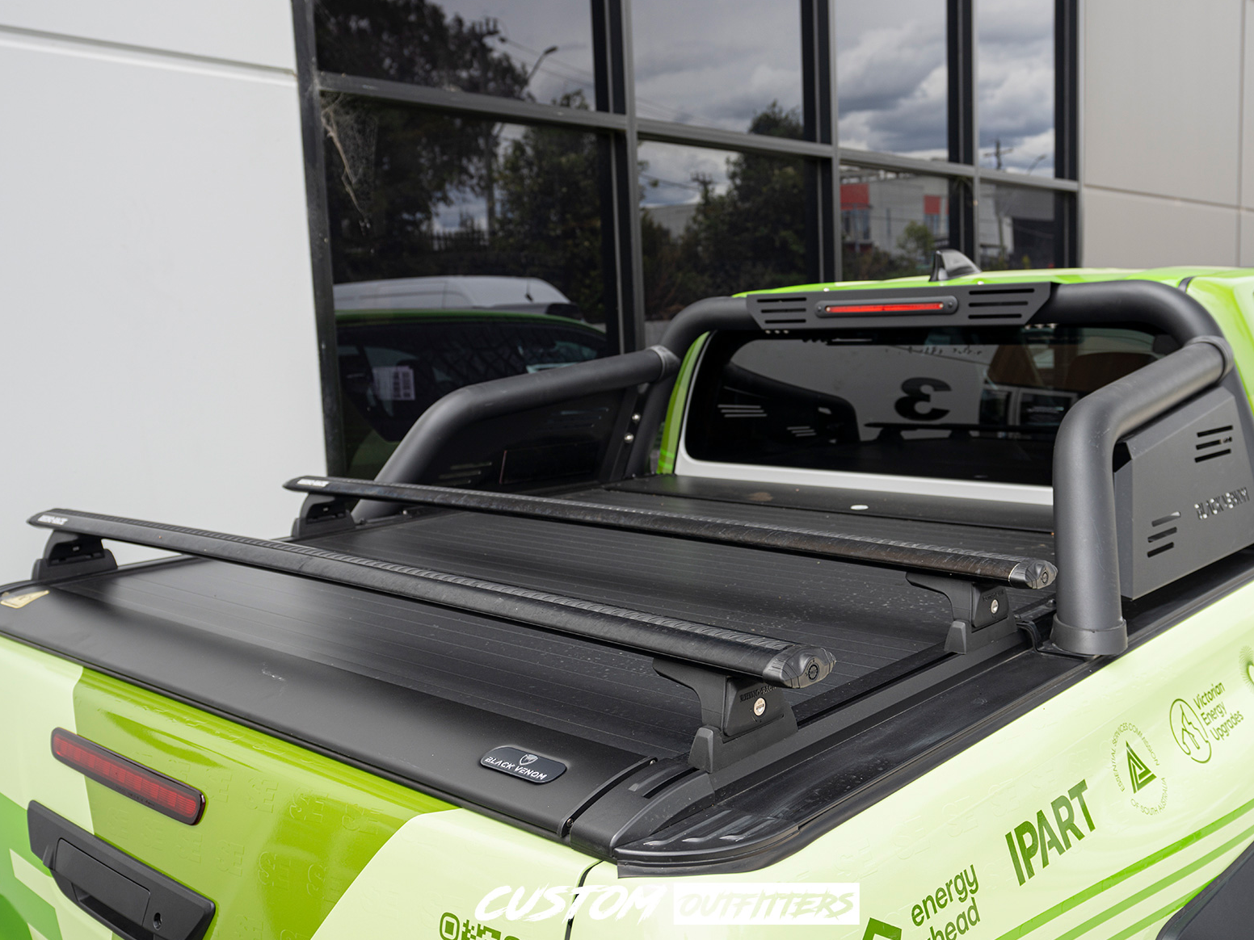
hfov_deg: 61.6
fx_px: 1051
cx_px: 667
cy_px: 466
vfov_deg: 48.2
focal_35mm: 29
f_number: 5
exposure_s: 1/80
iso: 100
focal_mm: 26
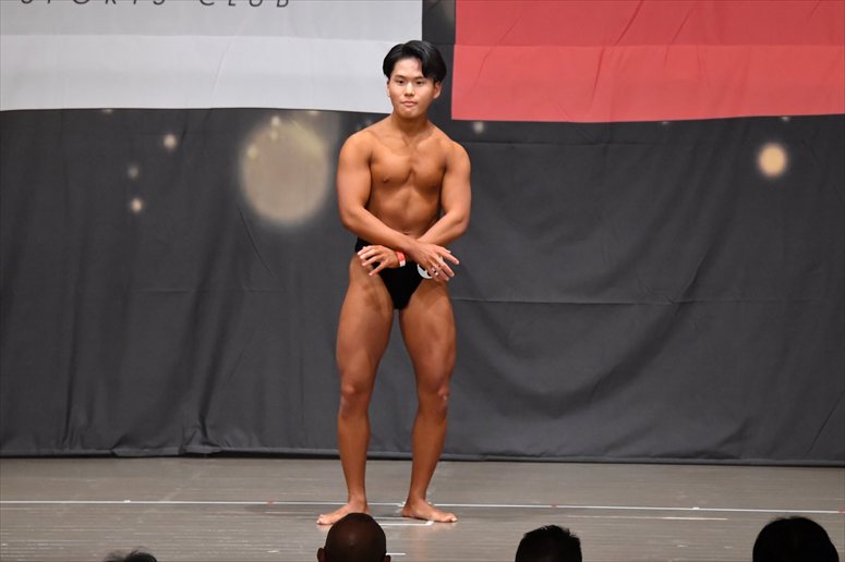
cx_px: 422
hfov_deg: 9.2
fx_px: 5279
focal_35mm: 225
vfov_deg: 6.1
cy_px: 281
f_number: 5.6
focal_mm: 150
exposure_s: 1/400
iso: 6400
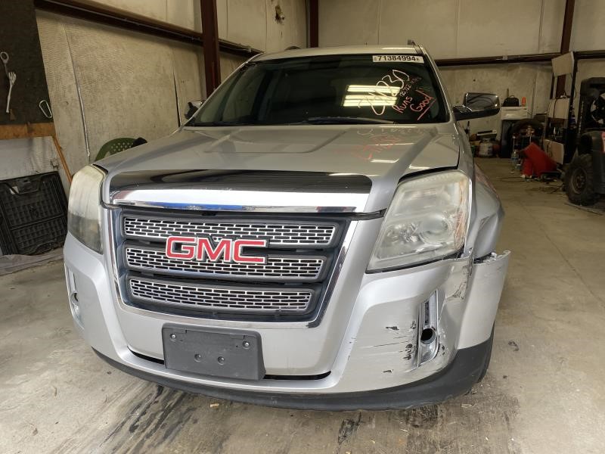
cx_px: 302
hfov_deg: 67.3
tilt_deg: -13.1
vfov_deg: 53.1
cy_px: 227
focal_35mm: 26
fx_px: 454
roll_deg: +3.5
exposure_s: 1/121
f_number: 1.8
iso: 40
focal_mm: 4.25
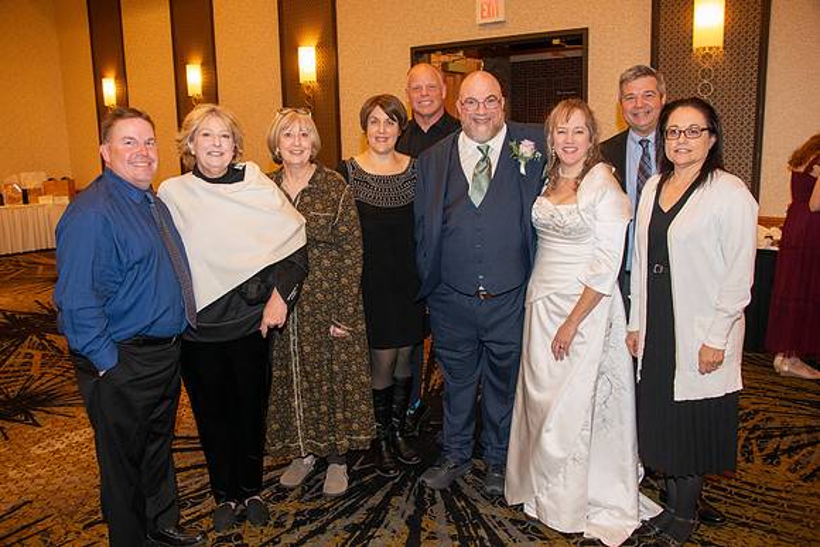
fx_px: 729
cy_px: 274
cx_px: 410
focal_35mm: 32
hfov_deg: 58.7
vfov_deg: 41.1
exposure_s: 1/60
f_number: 5.6
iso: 2000
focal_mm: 32
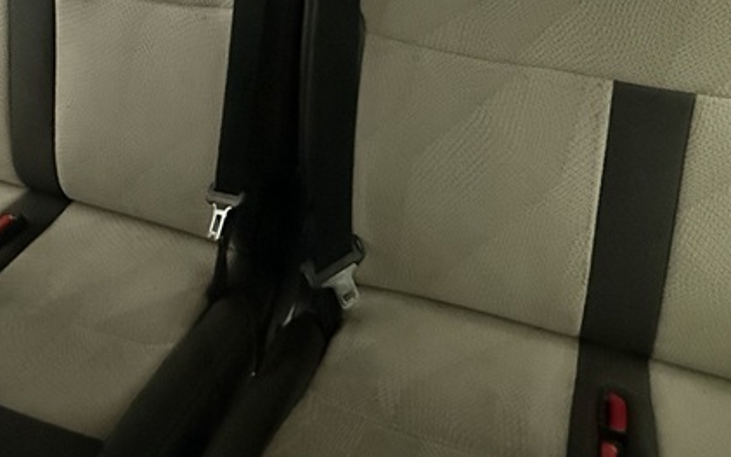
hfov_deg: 53.9
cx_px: 391
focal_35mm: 36
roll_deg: -0.4
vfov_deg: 30.6
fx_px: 717
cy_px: -74
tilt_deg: -20.5
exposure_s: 1/33
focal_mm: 2.22
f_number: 2.2
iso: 1600
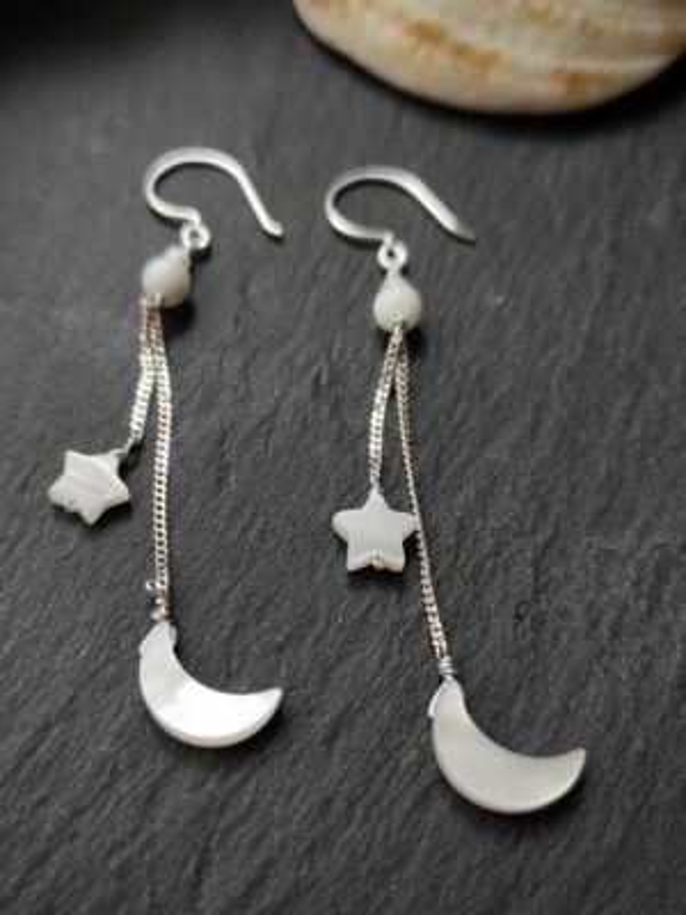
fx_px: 661
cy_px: 458
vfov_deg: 69.4
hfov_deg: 54.9
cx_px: 343
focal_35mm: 25
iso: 143
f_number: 1.89
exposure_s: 1/50
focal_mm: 5.43
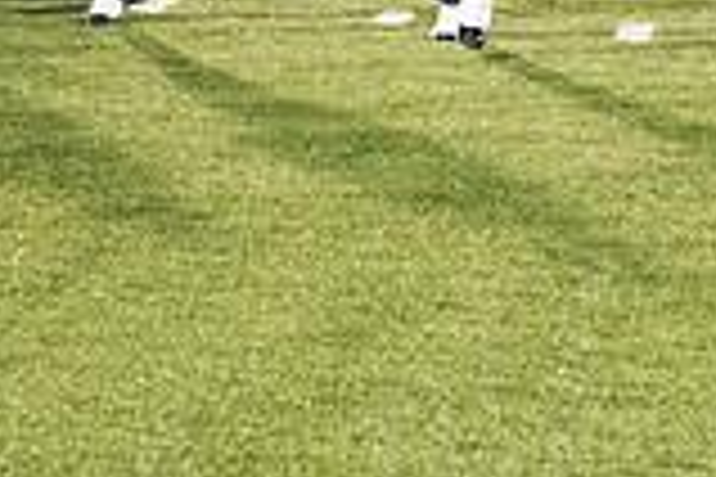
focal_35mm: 255
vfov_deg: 5.3
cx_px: 392
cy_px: -376
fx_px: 5071
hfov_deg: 8.1
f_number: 5.6
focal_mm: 70
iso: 5000
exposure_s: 1/200
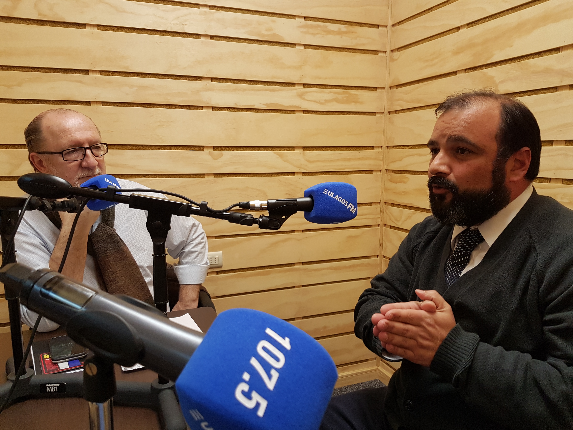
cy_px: 215
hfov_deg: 67.3
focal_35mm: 26
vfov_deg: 53.1
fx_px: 430
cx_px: 286
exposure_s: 1/50
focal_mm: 4.2
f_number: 1.7
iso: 80
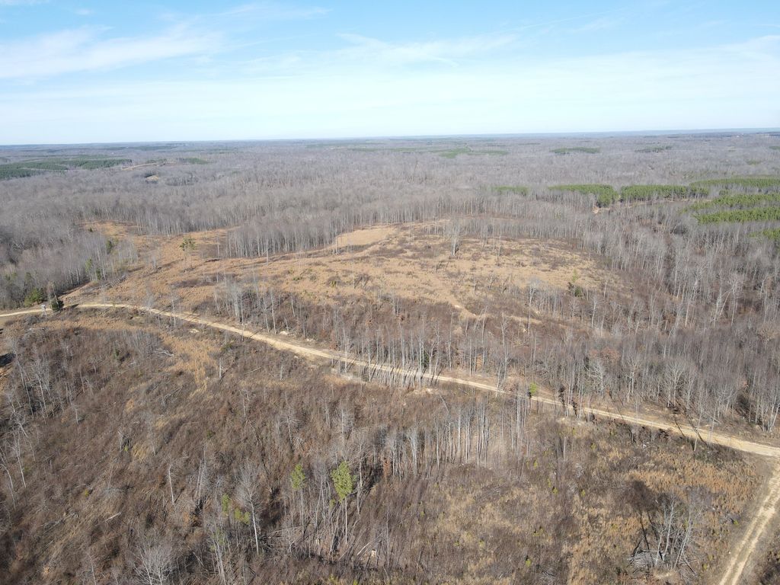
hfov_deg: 71.6
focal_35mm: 24
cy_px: 292
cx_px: 390
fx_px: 541
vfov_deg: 56.8
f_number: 2.8
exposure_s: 1/400
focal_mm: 4.5
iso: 100
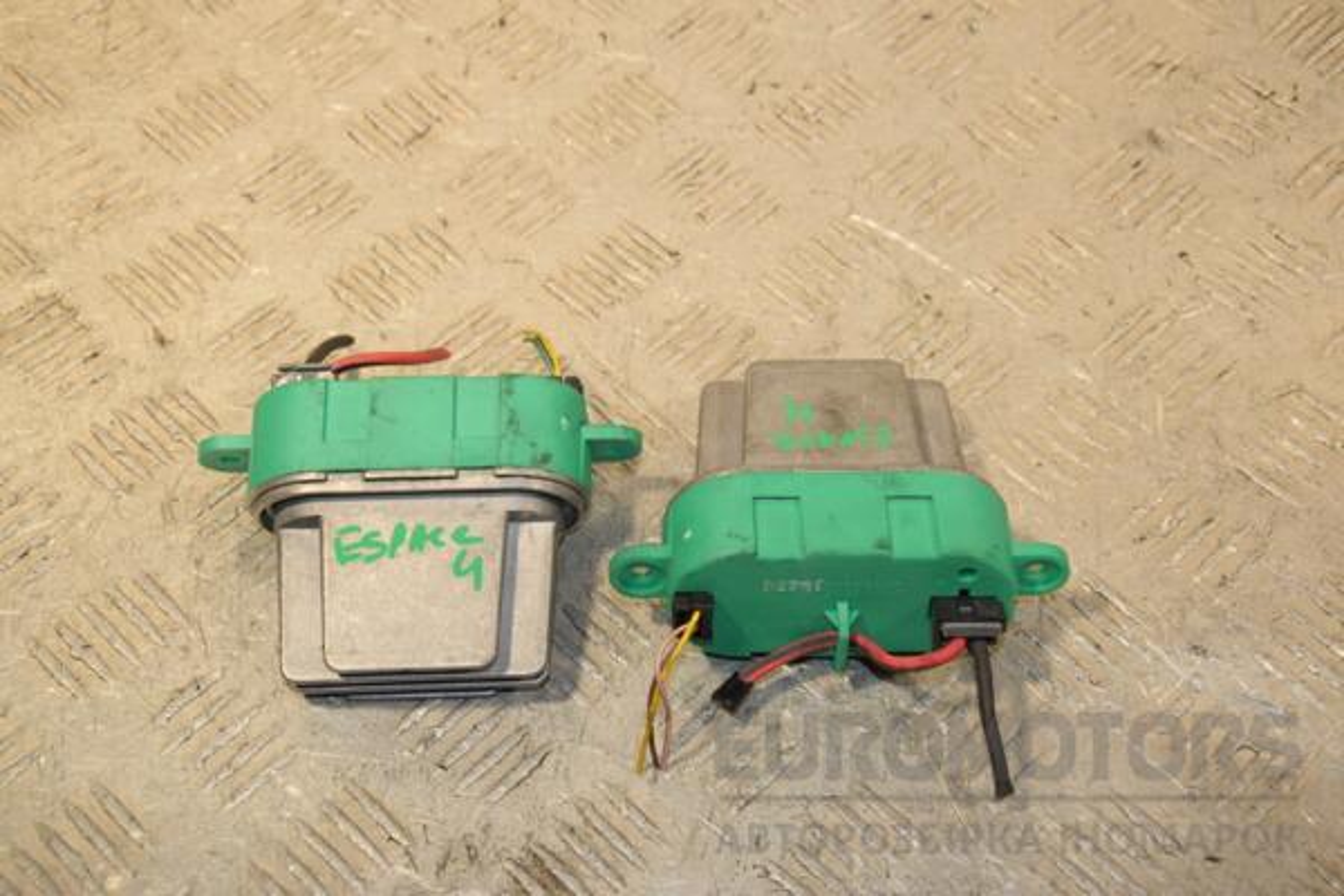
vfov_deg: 22.6
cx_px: 672
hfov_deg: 33.4
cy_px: 448
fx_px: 2240
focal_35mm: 60
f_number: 6.3
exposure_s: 1/200
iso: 800
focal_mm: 40
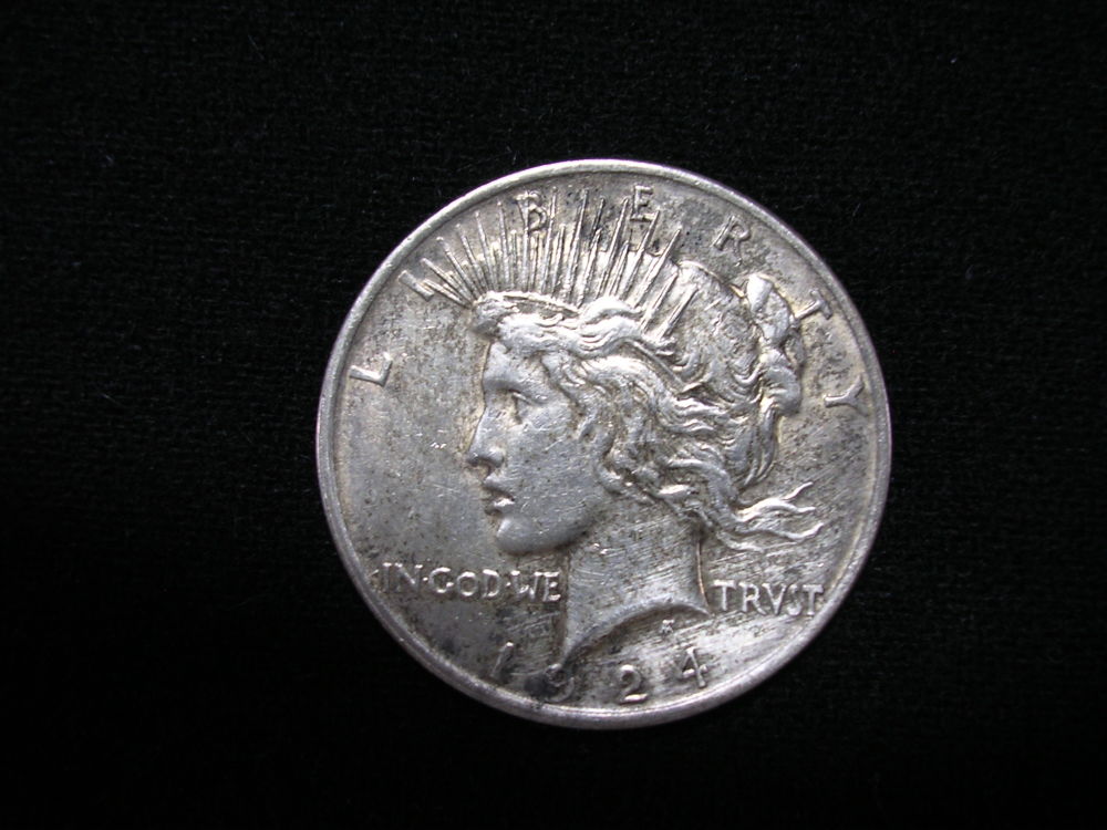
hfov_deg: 49.0
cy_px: 415
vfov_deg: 37.7
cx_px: 554
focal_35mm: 38
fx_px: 1215
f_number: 2.8
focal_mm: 5.8
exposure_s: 1/13.8
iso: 100
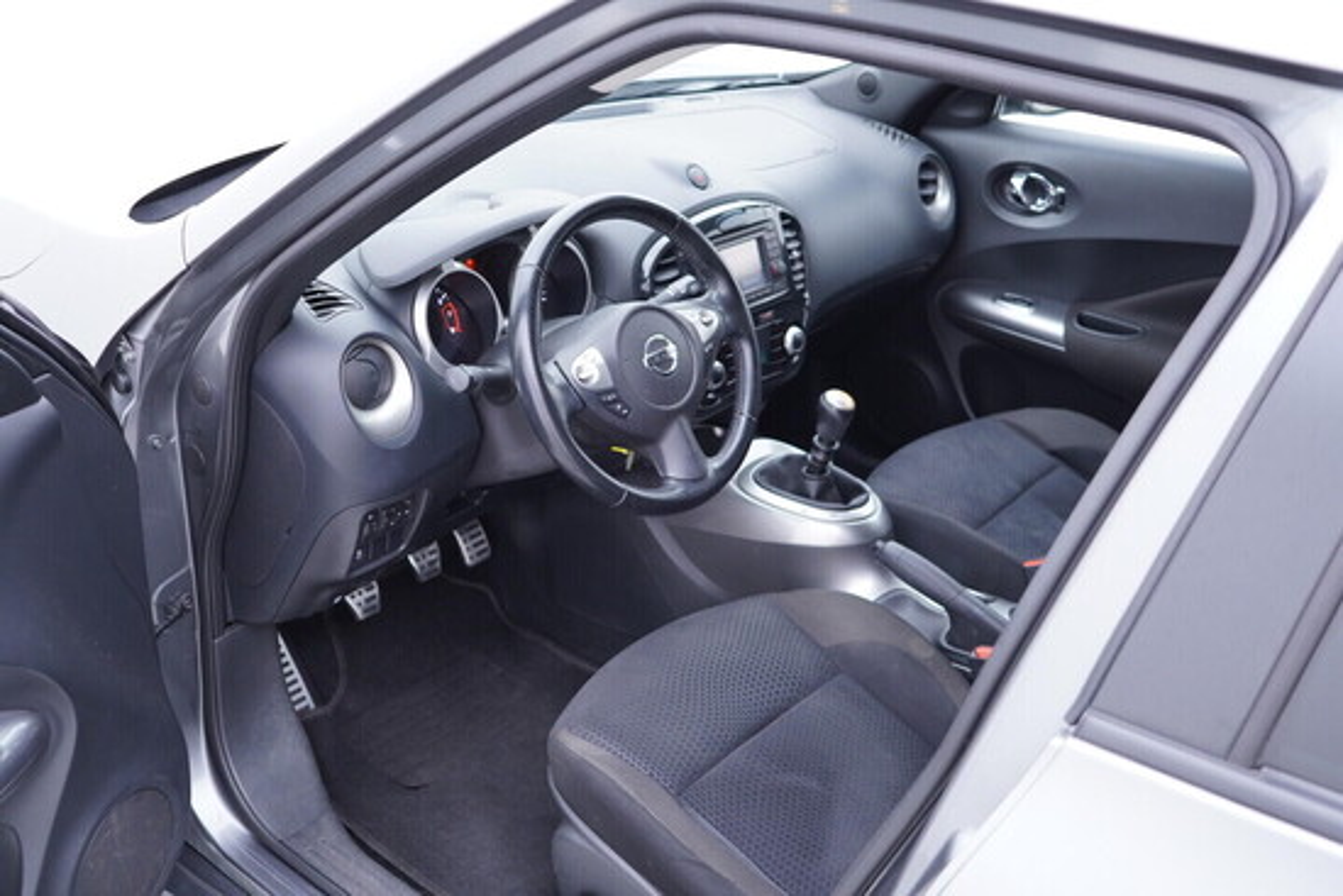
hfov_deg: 53.1
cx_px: 672
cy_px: 448
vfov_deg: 36.9
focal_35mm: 36
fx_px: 1343
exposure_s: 1/40
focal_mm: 24
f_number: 2.8
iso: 320
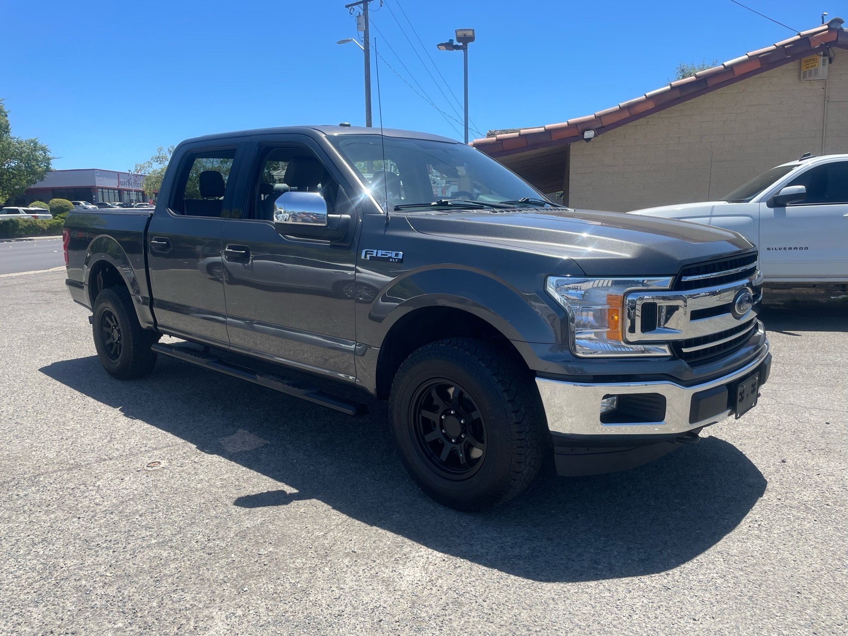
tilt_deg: -8.1
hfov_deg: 67.3
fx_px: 637
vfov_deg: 53.1
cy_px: 318
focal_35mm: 26
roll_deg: +0.9
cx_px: 424
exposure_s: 1/1984
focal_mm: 4.2
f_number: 1.6
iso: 32
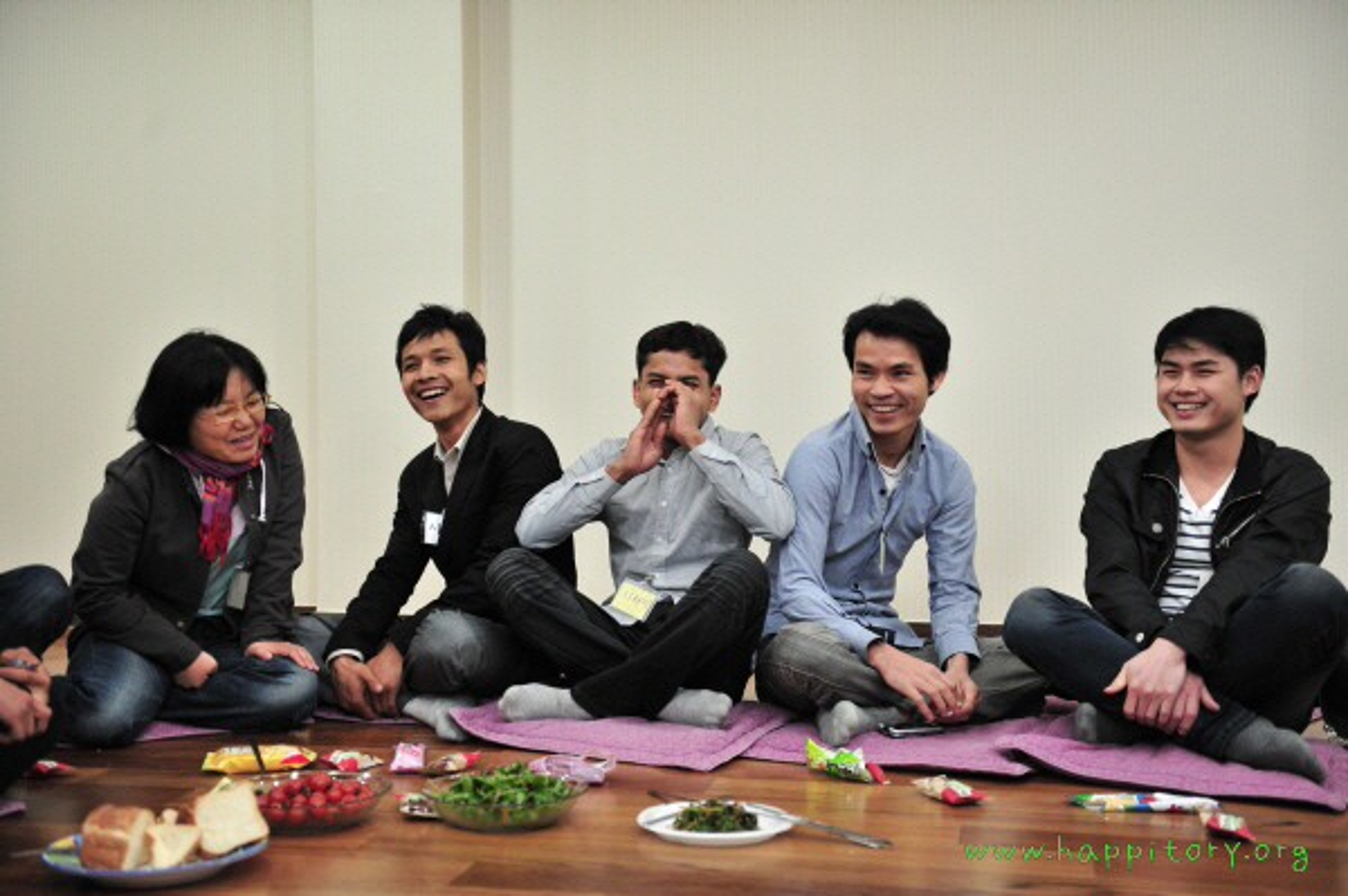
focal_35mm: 48
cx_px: 674
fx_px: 1796
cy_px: 448
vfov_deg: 28.0
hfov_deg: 41.1
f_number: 2.8
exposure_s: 1/160
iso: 1600
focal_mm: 48
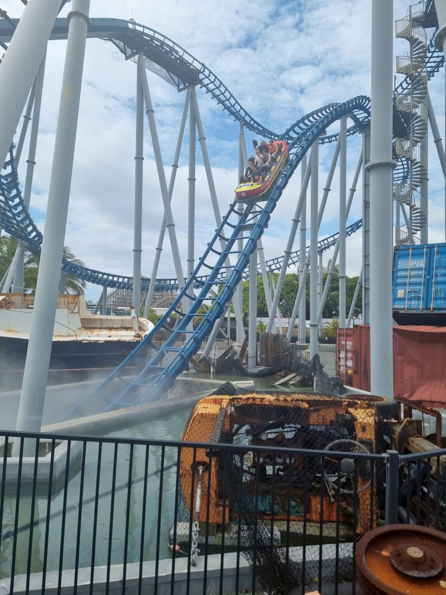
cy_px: 298
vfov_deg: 67.3
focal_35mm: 26
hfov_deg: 53.1
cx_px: 223
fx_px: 447
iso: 50
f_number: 1.8
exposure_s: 1/3257
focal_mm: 5.4
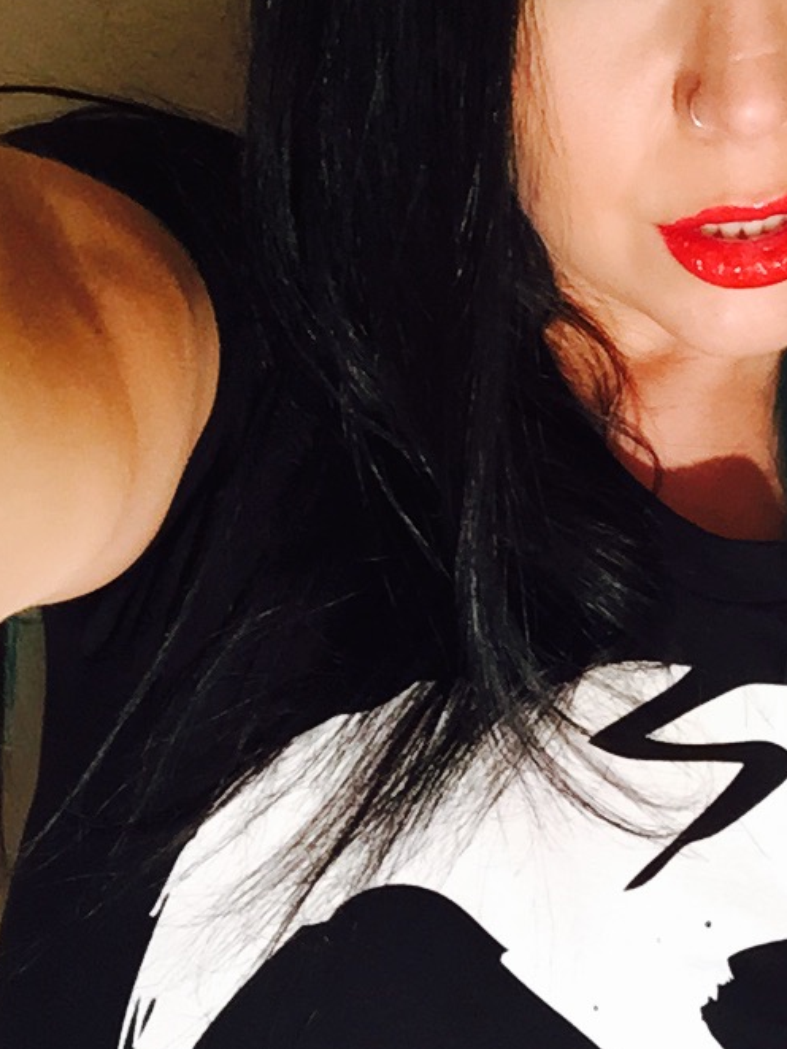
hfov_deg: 23.8
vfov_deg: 32.1
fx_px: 1818
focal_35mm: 60
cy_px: 616
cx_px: 701
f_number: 2.2
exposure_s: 1/30
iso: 125
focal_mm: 2.65
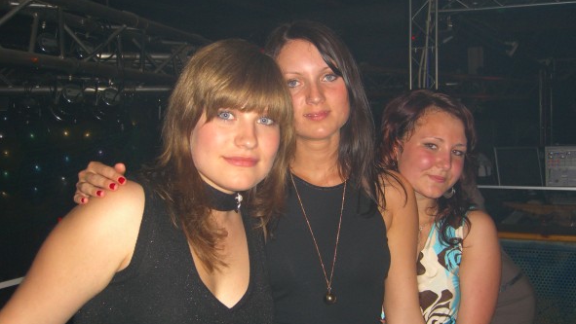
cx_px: 291
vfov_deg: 28.4
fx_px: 642
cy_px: 184
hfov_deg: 48.3
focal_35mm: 42
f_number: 2.8
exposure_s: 1/60
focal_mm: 7.9
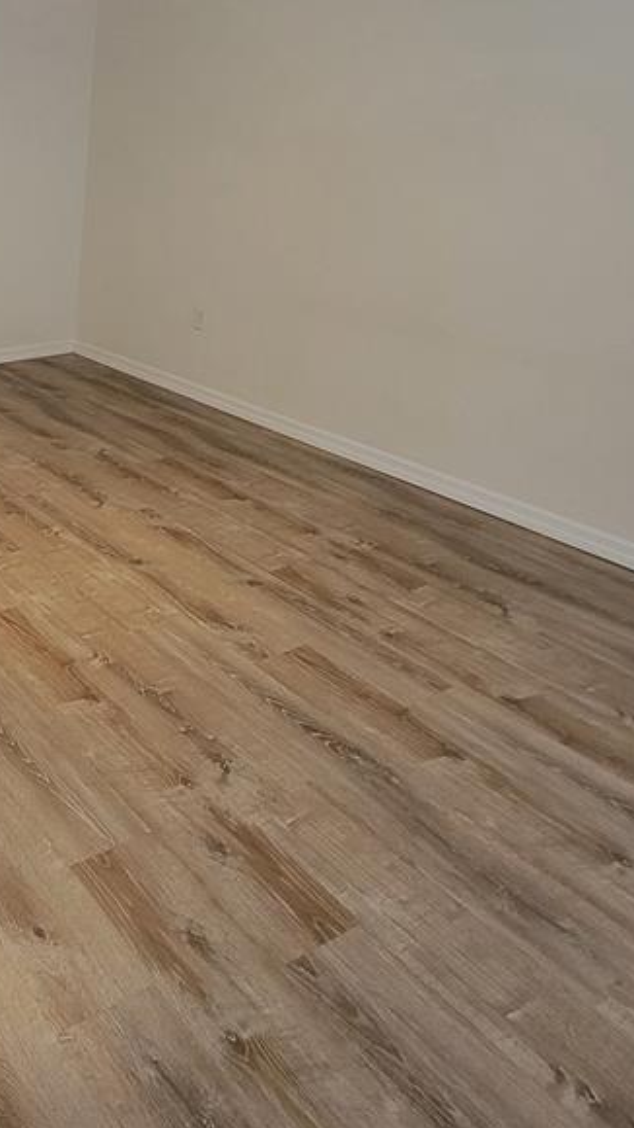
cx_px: -121
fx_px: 748
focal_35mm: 25
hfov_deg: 36.1
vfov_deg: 72.1
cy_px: 385
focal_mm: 2.2
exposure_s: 1/60
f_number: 2.2
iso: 200
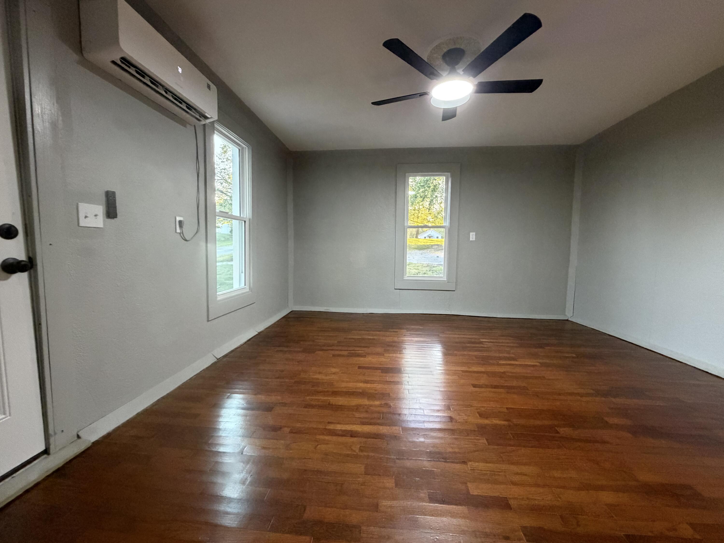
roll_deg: +0.4
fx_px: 293
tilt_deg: -5.2
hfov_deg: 102.1
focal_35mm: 14
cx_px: 362
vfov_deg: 85.7
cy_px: 272
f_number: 2.2
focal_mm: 2.22
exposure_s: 1/60
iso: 500
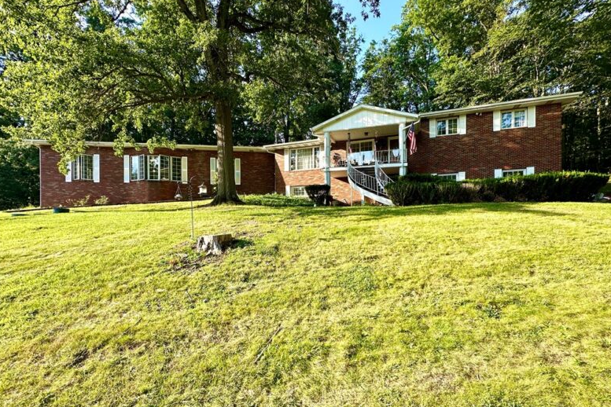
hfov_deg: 100.4
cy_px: 213
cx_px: 311
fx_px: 255
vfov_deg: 77.3
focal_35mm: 15
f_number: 2.2
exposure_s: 1/403
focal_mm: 2.22
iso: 40
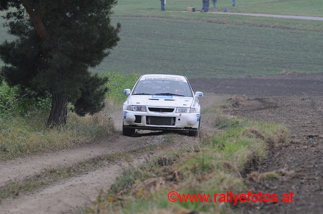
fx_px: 2486
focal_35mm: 278
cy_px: 107
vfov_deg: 4.9
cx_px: 162
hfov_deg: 7.4
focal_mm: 185
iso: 320
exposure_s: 1/200
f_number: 5
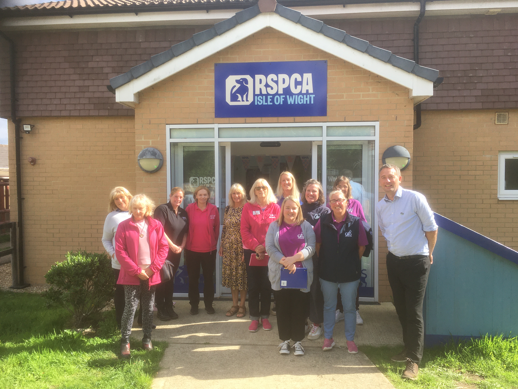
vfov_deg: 48.2
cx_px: 259
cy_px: 194
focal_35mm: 29
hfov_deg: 61.7
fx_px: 434
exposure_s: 1/578
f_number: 2.2
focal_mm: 4.15
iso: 25
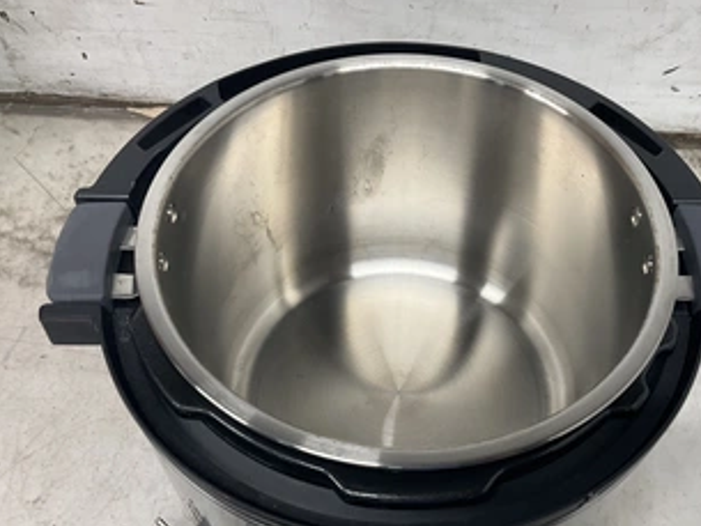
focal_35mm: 38
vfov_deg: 37.6
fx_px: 770
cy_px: 322
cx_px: 402
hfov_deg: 48.8
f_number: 1.8
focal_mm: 3
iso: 50
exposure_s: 1/120
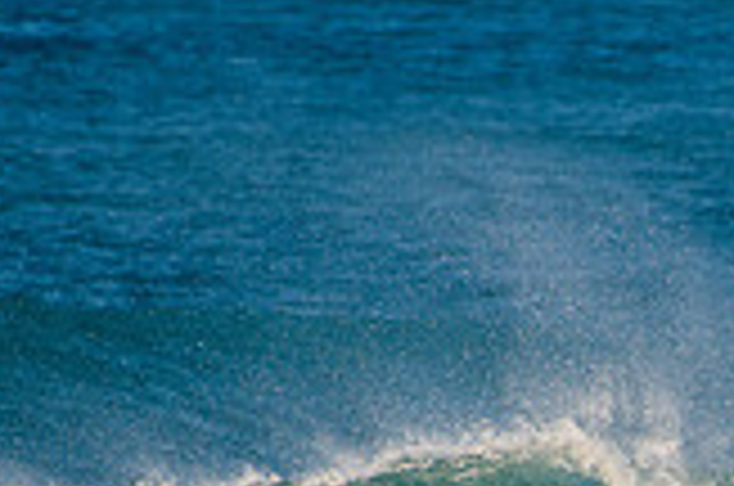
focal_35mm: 1784
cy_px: 866
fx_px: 36302
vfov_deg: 0.8
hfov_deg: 1.2
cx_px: 842
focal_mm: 500
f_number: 5.6
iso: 160
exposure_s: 1/1600
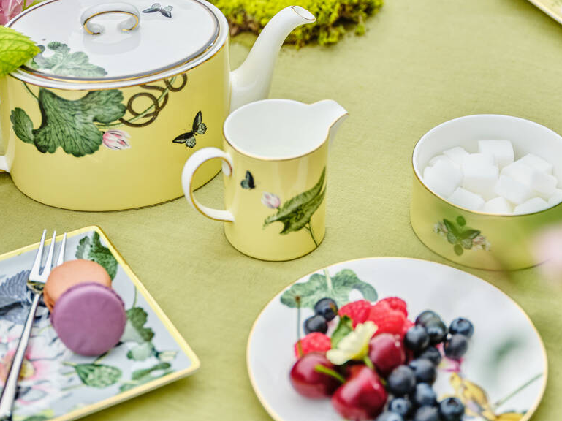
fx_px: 1801
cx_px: 229
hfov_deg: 17.7
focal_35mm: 111
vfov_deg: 13.3
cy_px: 225
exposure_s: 1/800
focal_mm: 100
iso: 250
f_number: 4
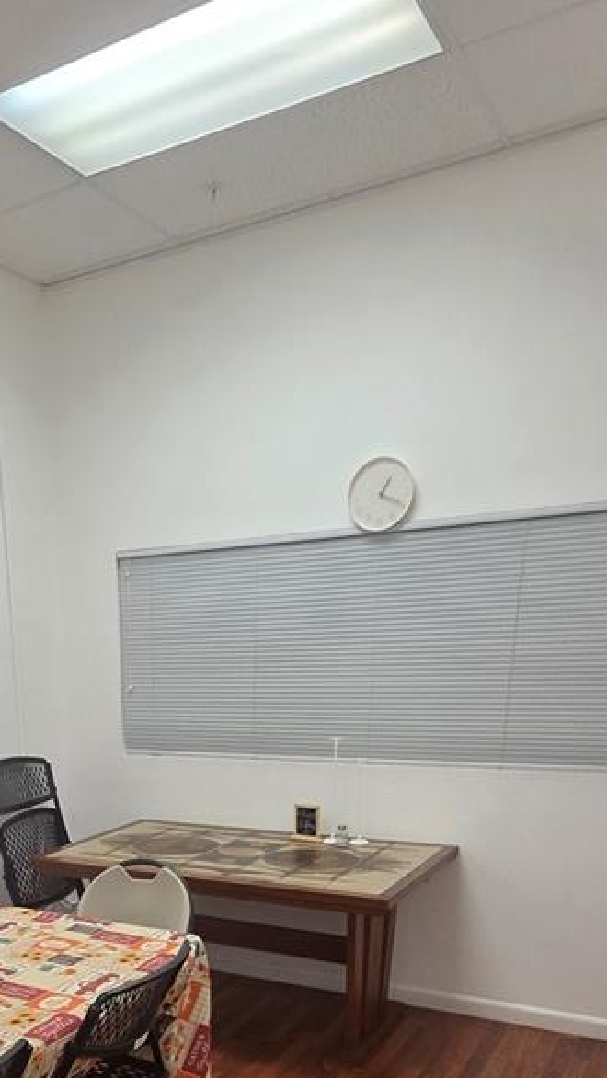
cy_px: 958
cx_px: 107
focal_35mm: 29
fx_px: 829
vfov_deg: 57.3
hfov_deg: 38.4
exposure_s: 1/120
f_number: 2.2
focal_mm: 2.2
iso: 200
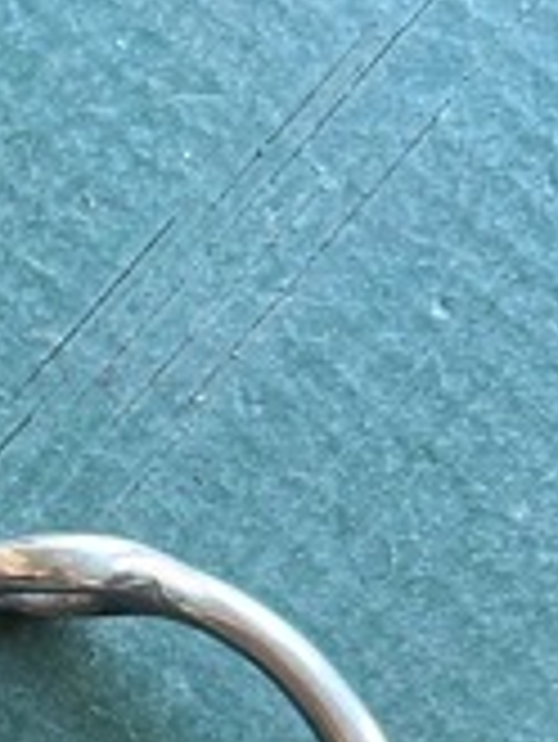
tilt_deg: -88.0
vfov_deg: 14.5
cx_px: -808
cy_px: 926
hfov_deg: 9.9
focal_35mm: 131
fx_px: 2812
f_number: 1.78
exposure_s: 1/121
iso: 200
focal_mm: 6.86
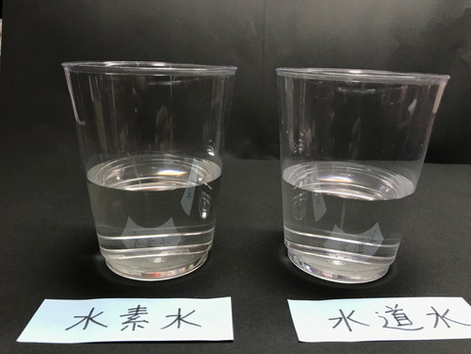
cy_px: 177
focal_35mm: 28
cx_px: 236
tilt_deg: -16.9
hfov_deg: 63.4
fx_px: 381
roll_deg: -2.3
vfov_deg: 49.7
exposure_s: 1/33
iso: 32
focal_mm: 3.99
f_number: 1.8
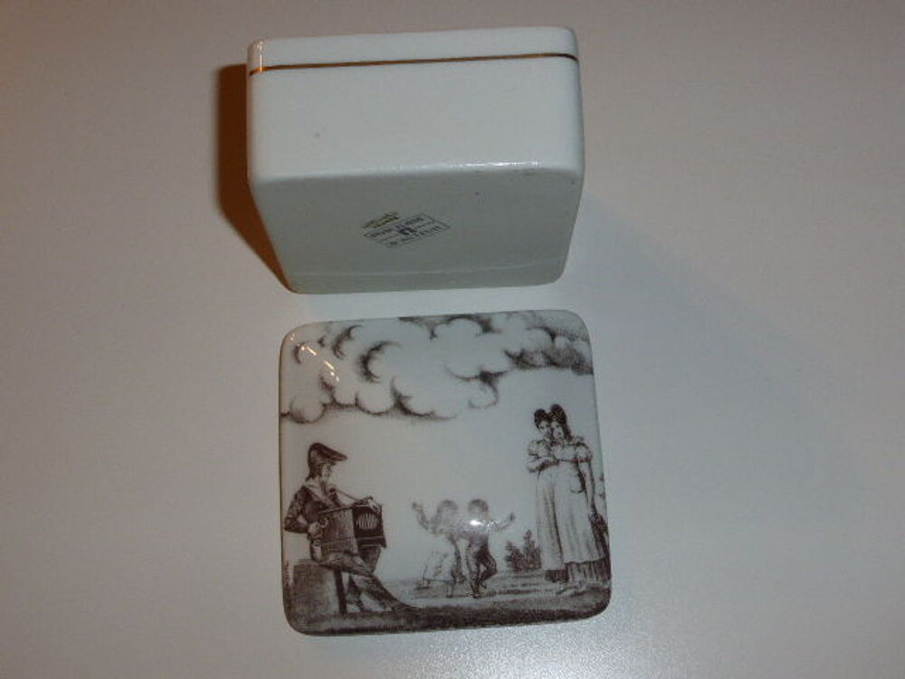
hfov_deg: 41.2
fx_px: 1203
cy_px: 340
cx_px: 452
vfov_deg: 31.5
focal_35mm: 46
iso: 200
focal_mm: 7.9
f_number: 4.1
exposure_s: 1/60
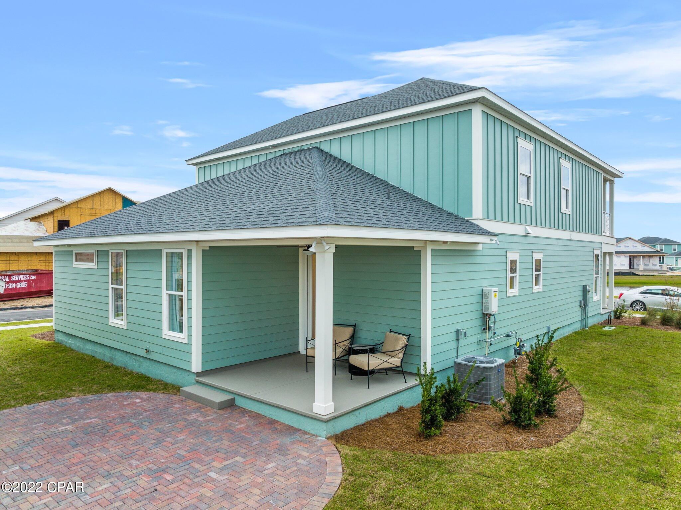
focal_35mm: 24
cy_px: 255
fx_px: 472
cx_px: 340
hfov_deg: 71.6
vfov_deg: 56.8
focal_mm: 12.29
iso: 100
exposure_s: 1/100
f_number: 3.5
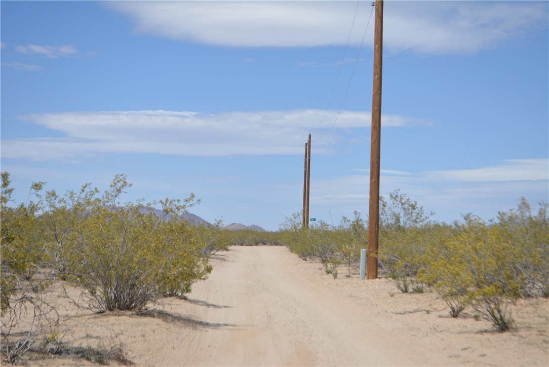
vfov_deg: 16.6
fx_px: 1259
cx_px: 274
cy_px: 184
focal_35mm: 82
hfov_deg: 24.6
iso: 400
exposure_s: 1/2000
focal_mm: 55
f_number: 7.1
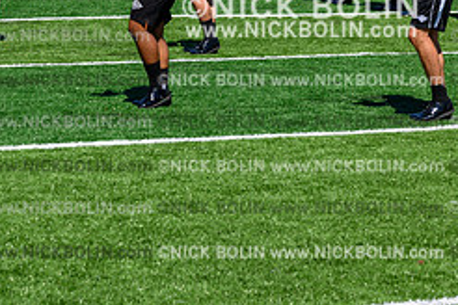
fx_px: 2099
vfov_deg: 8.2
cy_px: -49
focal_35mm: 165
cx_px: 300
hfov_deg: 12.4
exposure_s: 1/640
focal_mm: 70
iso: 160
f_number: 8
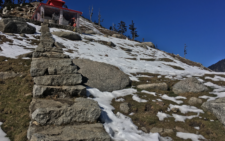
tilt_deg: +8.4
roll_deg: -0.1
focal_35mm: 31
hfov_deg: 61.2
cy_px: 65
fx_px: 190
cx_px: 112
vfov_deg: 40.6
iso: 25
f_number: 2.2
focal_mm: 4.15
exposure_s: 1/5495
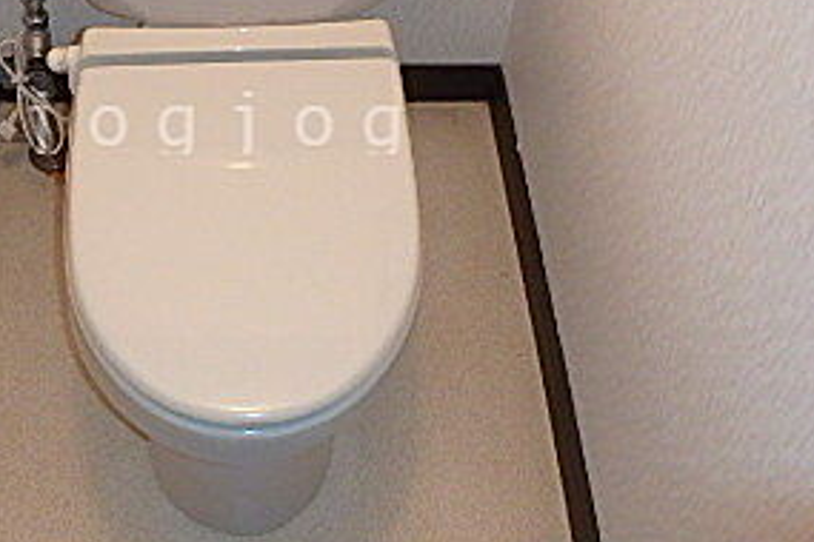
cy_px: 120
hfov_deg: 39.4
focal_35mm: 49
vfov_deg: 27.1
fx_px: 1108
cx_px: 220
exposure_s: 1/30
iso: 400
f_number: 3.5
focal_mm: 3.7
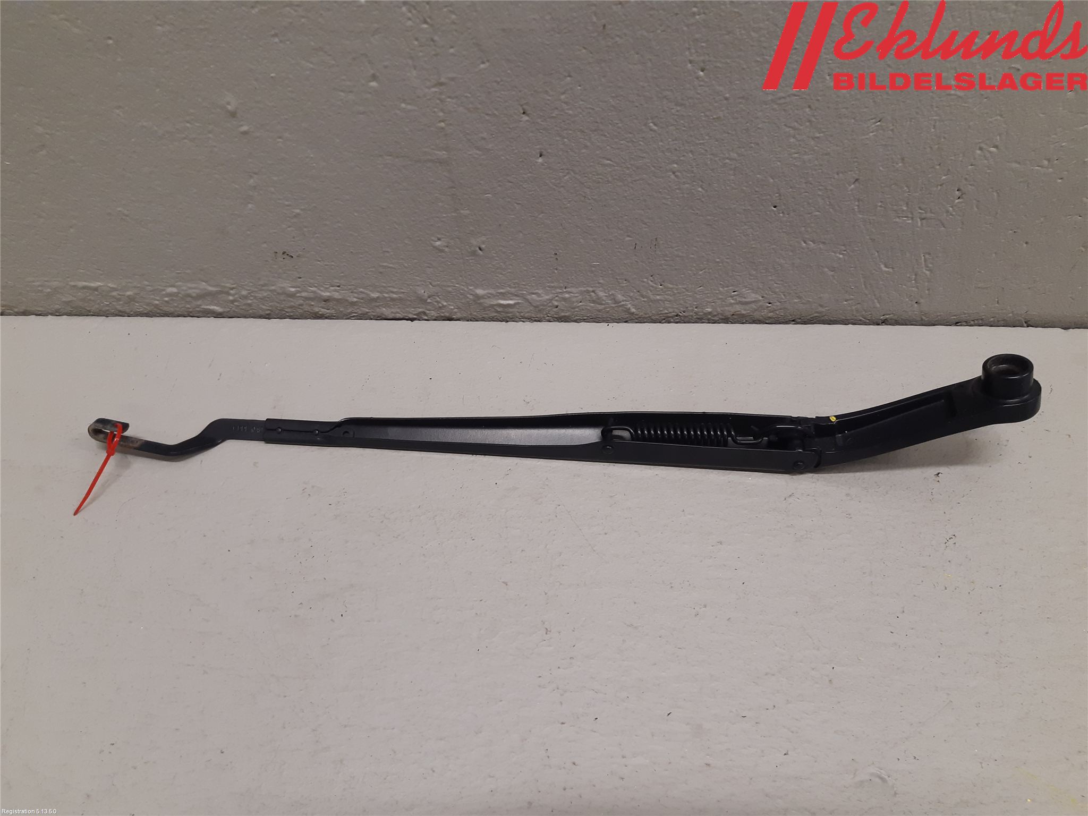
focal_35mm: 26
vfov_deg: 53.1
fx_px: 817
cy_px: 408
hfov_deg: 67.3
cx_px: 544
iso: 125
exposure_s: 1/50
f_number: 1.7
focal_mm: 3.93
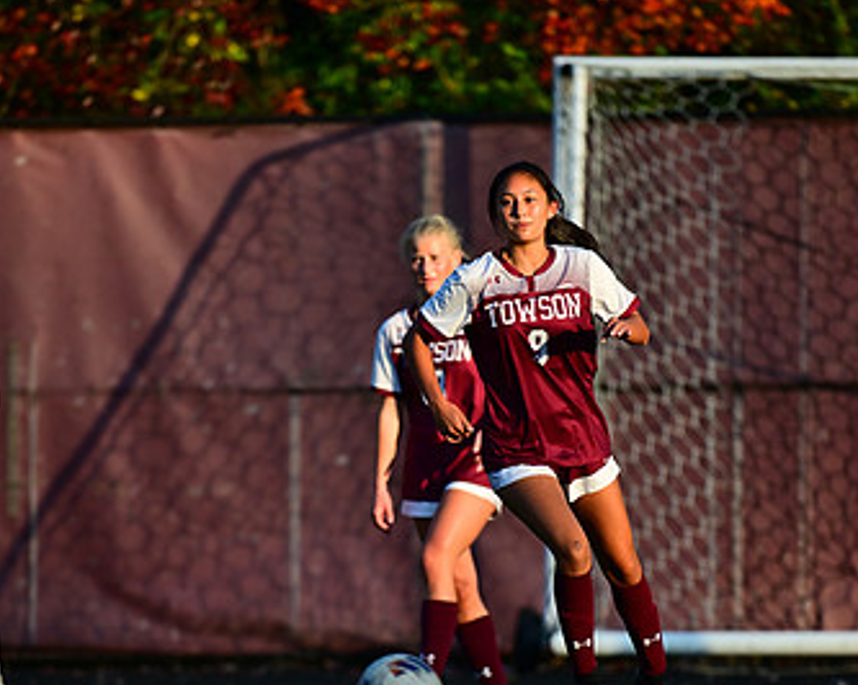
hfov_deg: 3.0
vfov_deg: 2.4
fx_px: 16598
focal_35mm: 654
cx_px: 437
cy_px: 567
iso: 640
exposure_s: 1/2000
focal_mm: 400
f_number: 4.5
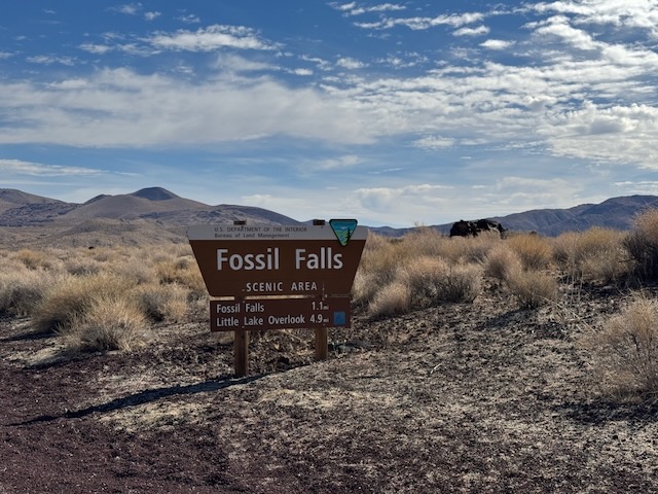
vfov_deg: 30.3
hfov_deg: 39.7
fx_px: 912
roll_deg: -2.4
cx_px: 329
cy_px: 247
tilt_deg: -0.5
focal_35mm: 48
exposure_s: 1/10526
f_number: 1.78
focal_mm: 6.76
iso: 80
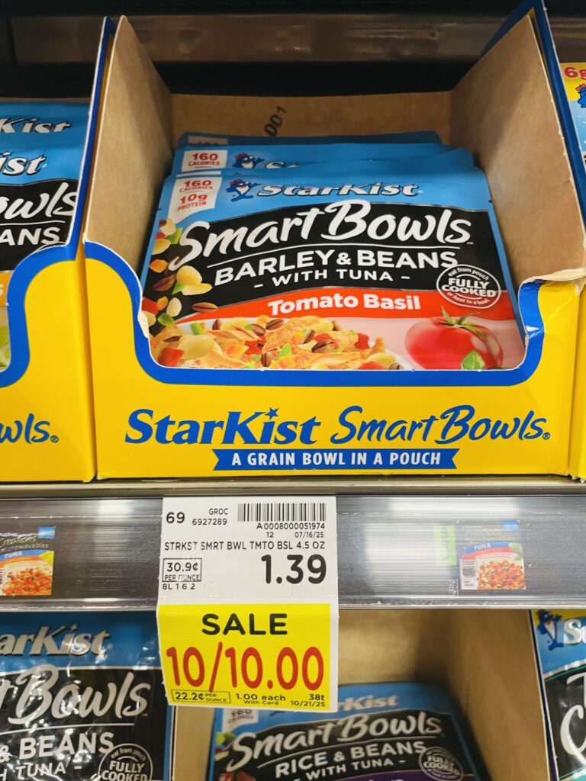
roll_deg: +1.1
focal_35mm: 26
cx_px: 293
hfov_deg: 53.1
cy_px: 390
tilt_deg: -13.2
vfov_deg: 67.3
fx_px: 587
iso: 125
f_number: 1.6
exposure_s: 1/44
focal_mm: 4.2
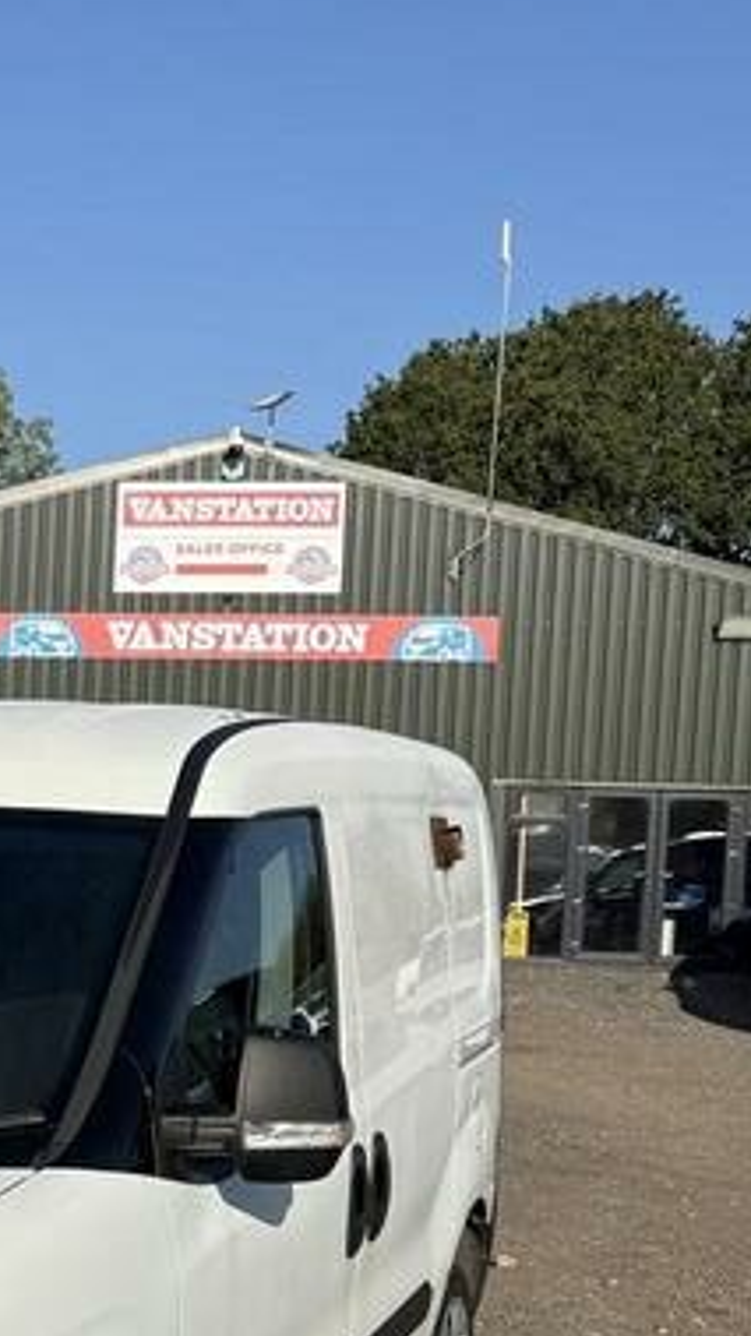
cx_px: -314
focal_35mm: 67
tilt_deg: -4.6
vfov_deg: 30.7
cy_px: 1072
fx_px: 2374
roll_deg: -0.3
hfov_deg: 16.6
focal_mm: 5.96
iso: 50
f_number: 1.6
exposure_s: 1/4950
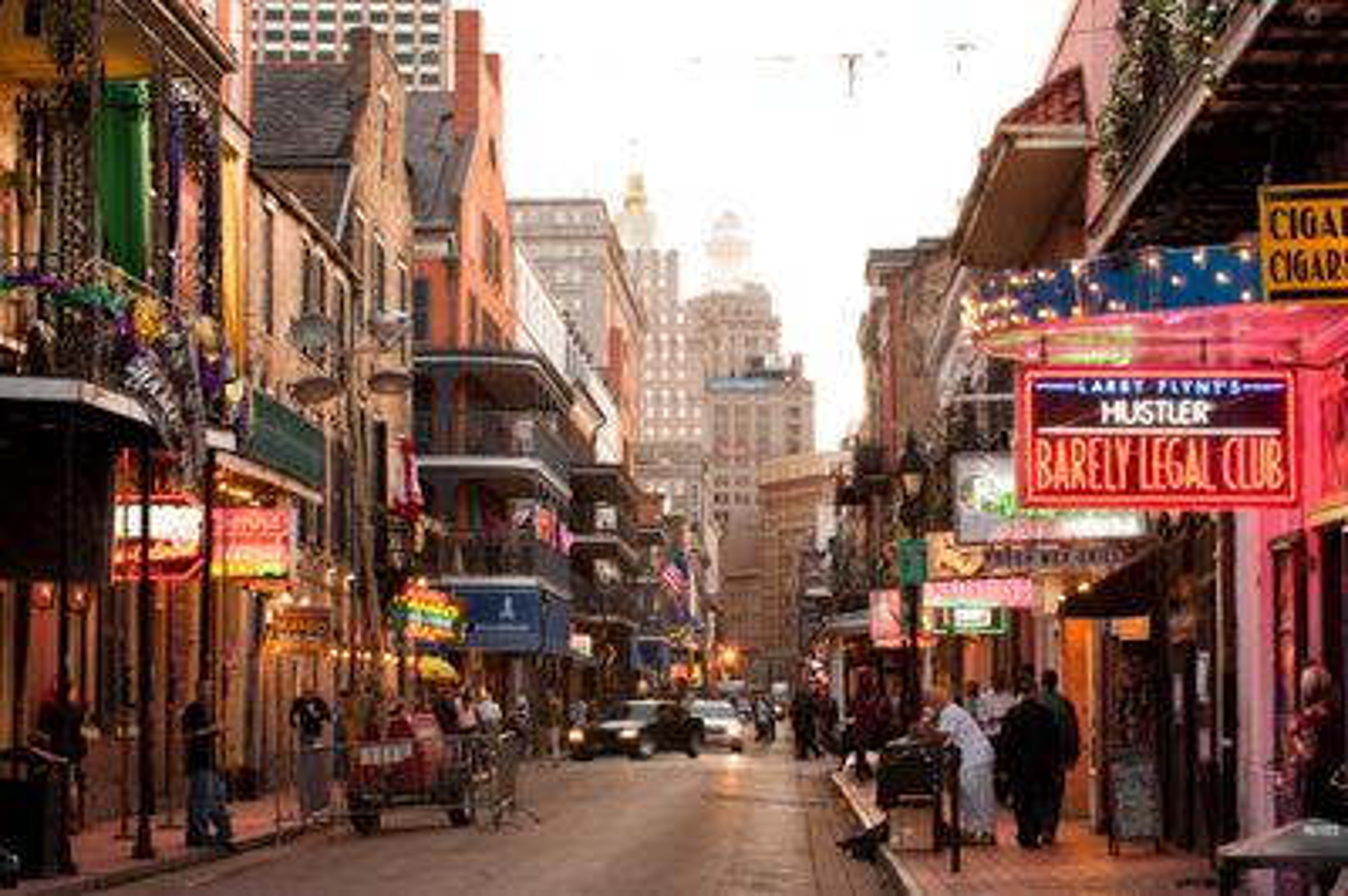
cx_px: 674
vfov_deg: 15.2
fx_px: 3367
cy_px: 448
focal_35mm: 90
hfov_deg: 22.6
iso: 400
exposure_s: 1/10
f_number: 14
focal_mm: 90
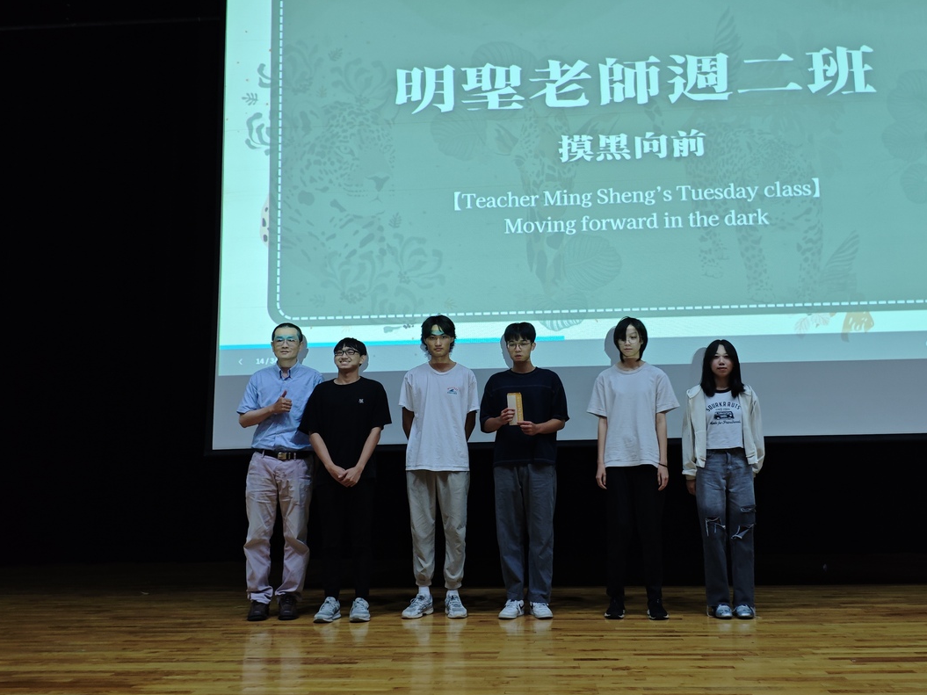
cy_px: 323
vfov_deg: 42.9
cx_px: 518
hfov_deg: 55.2
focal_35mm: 33
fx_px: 884
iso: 250
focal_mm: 4.94
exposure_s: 1/24
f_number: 1.59
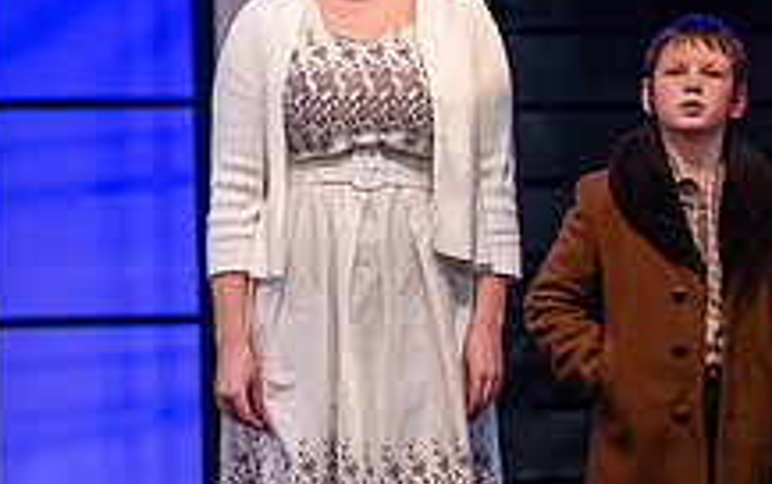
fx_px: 8591
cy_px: 301
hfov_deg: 5.1
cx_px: 701
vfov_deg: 3.2
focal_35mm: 408
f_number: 3.2
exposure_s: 1/200
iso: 2000
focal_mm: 150
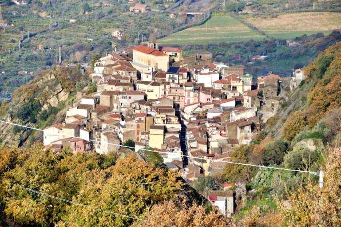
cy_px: 114
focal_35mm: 158
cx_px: 170
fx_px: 1491
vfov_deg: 8.7
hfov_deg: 13.0
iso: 100
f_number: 7.1
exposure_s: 1/200
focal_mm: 105
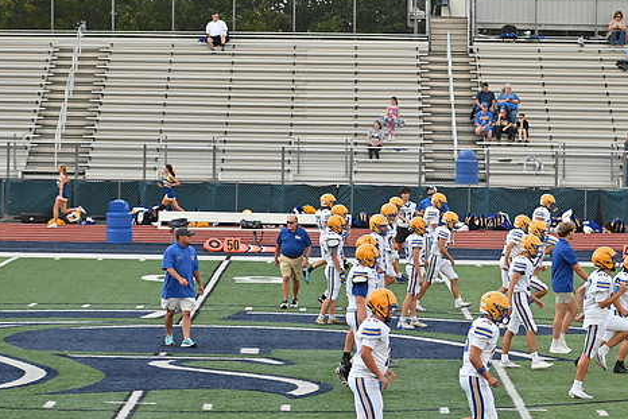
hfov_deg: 11.2
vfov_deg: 7.5
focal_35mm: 183
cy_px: 230
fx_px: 3193
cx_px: 364
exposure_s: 1/1600
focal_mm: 98
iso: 400
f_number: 3.5
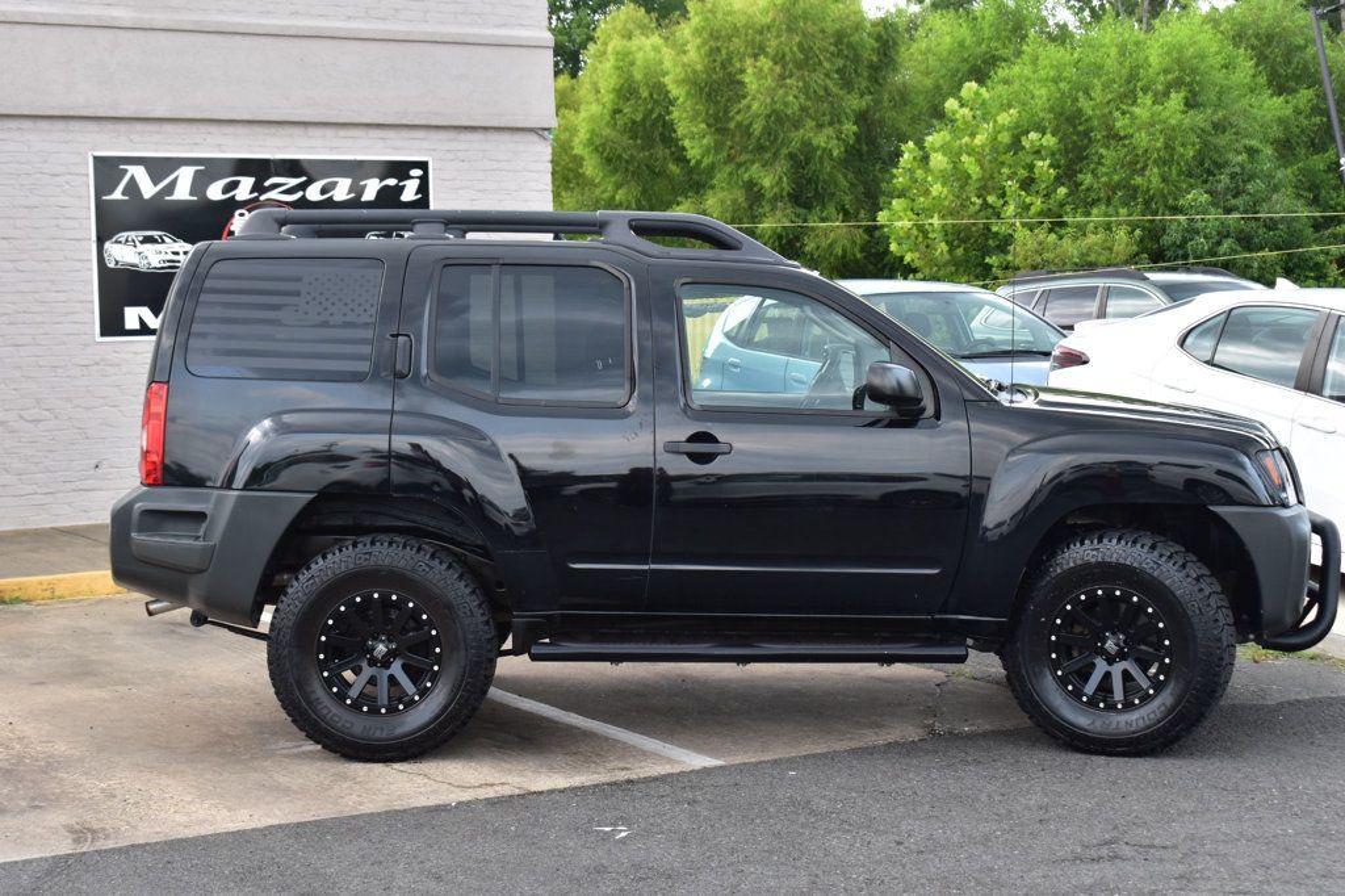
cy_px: 448
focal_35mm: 60
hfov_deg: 33.4
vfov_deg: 22.6
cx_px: 672
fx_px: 2241
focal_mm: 40
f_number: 9
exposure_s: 1/160
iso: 400
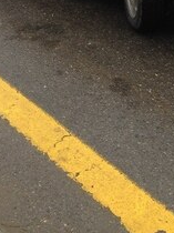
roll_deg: +0.6
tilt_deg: -17.7
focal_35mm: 78
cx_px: 129
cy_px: -24
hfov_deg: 18.7
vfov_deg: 23.5
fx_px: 524
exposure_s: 1/263
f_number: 2.4
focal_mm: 4.12
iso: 50
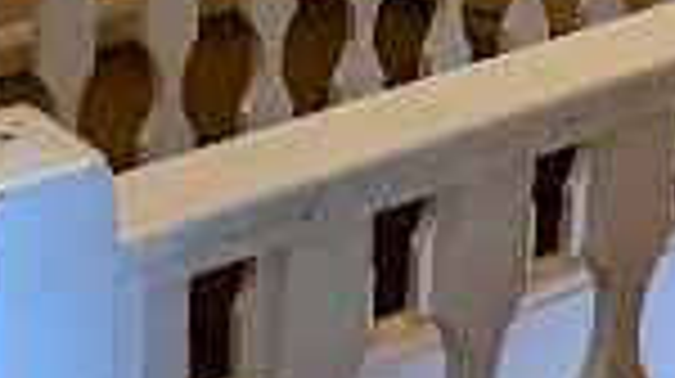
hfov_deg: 17.5
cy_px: -349
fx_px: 2128
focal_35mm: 119
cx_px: -32
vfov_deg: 9.6
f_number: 2.2
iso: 479
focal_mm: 2.35
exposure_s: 1/25
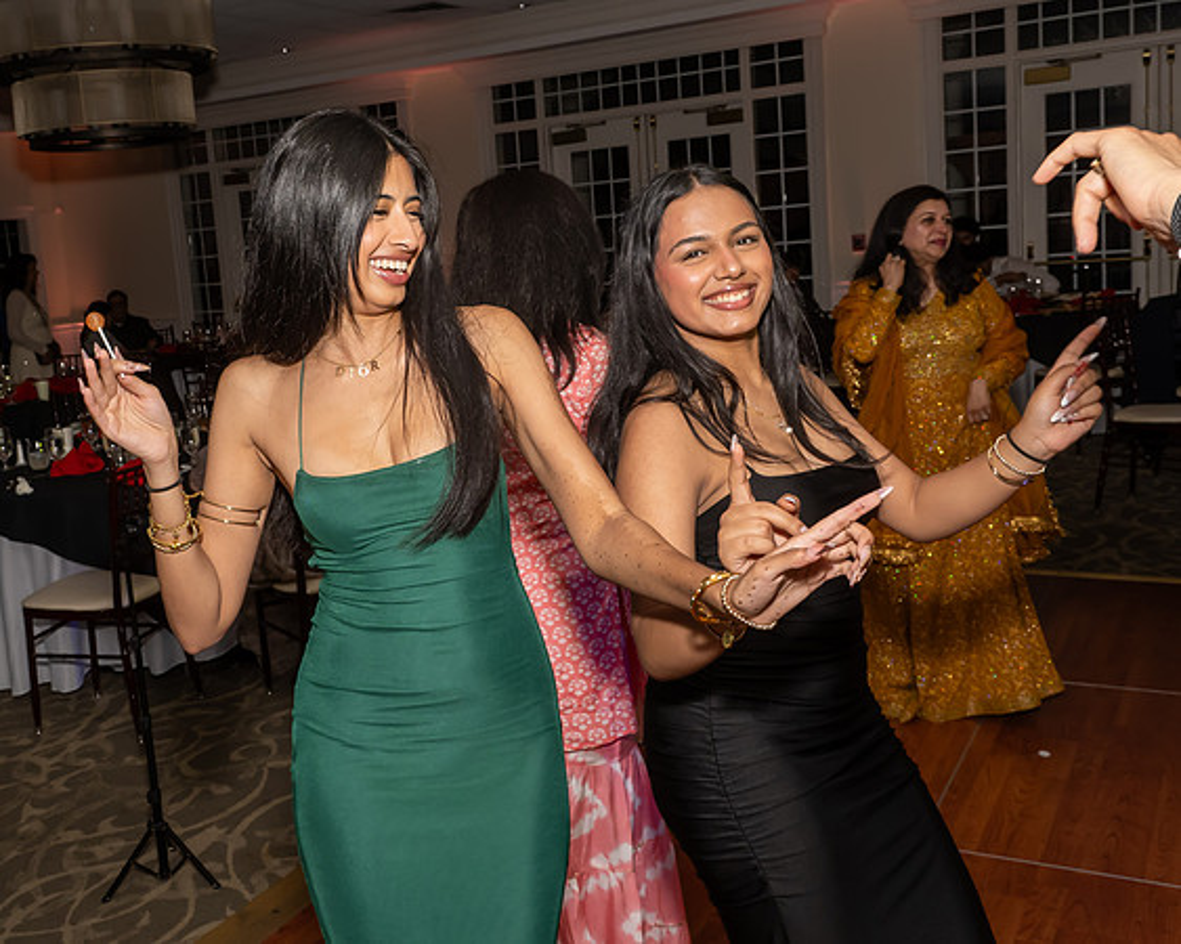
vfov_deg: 41.4
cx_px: 421
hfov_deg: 50.1
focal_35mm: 36
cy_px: 418
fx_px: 1246
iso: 640
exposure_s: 1/250
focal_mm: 17
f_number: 8
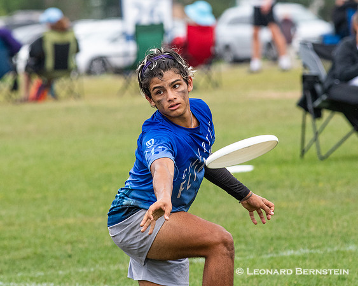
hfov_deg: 3.1
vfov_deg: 2.5
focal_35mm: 623
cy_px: 110
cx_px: 144
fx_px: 6600
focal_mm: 300
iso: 1600
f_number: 7.1
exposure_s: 1/2000
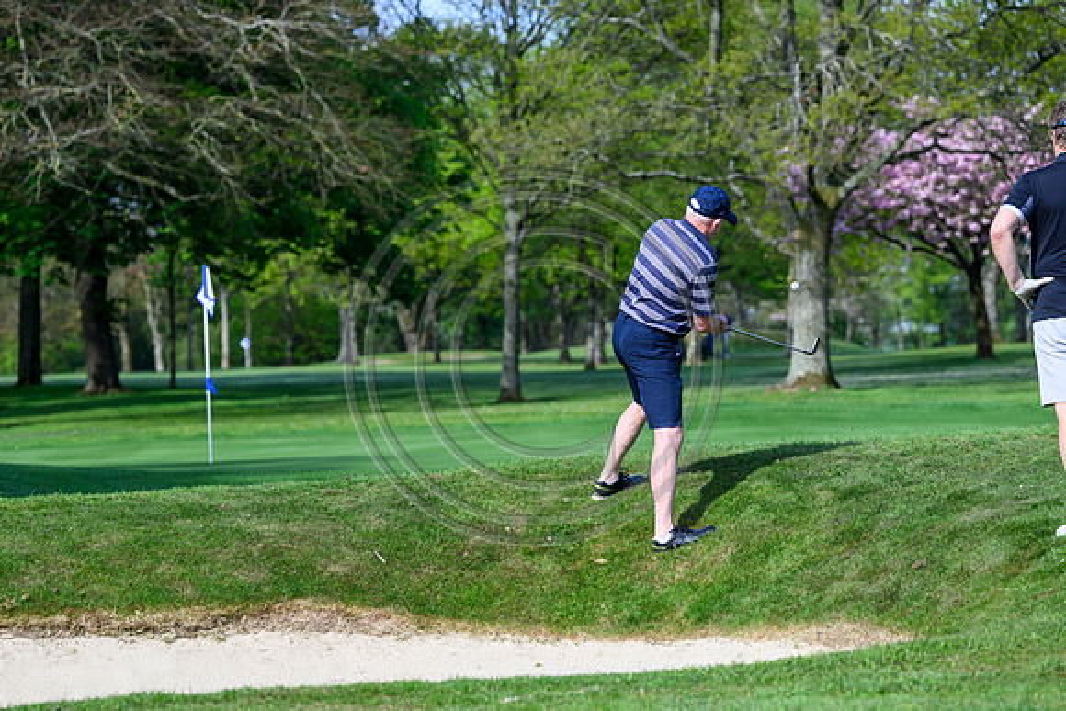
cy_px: 356
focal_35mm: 155
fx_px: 4591
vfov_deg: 8.9
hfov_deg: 13.2
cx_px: 533
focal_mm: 155
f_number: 5
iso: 500
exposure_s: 1/1600
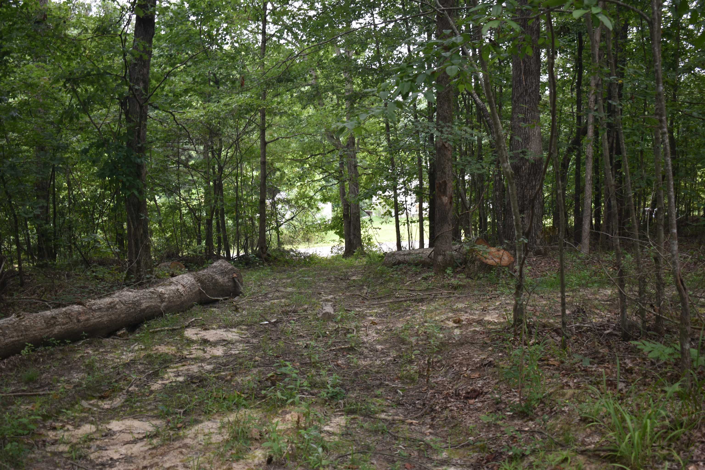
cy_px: 235
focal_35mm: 42
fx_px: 822
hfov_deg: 46.4
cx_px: 352
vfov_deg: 31.9
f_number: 4.2
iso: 100
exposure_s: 1/60
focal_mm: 28
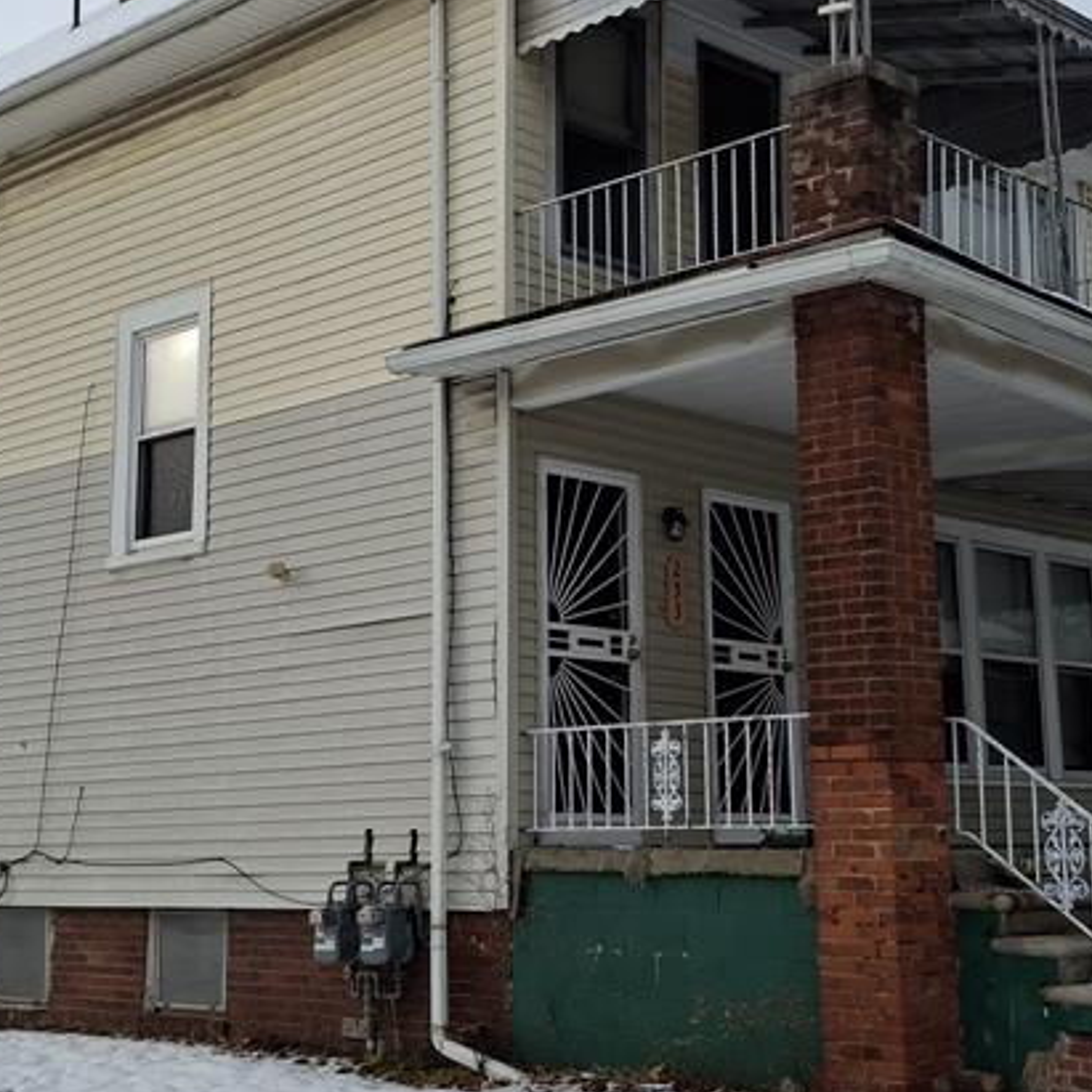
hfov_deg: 31.1
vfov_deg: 31.0
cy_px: 425
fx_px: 1963
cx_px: 598
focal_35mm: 55
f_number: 1.8
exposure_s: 1/1185
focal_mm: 4.69
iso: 32
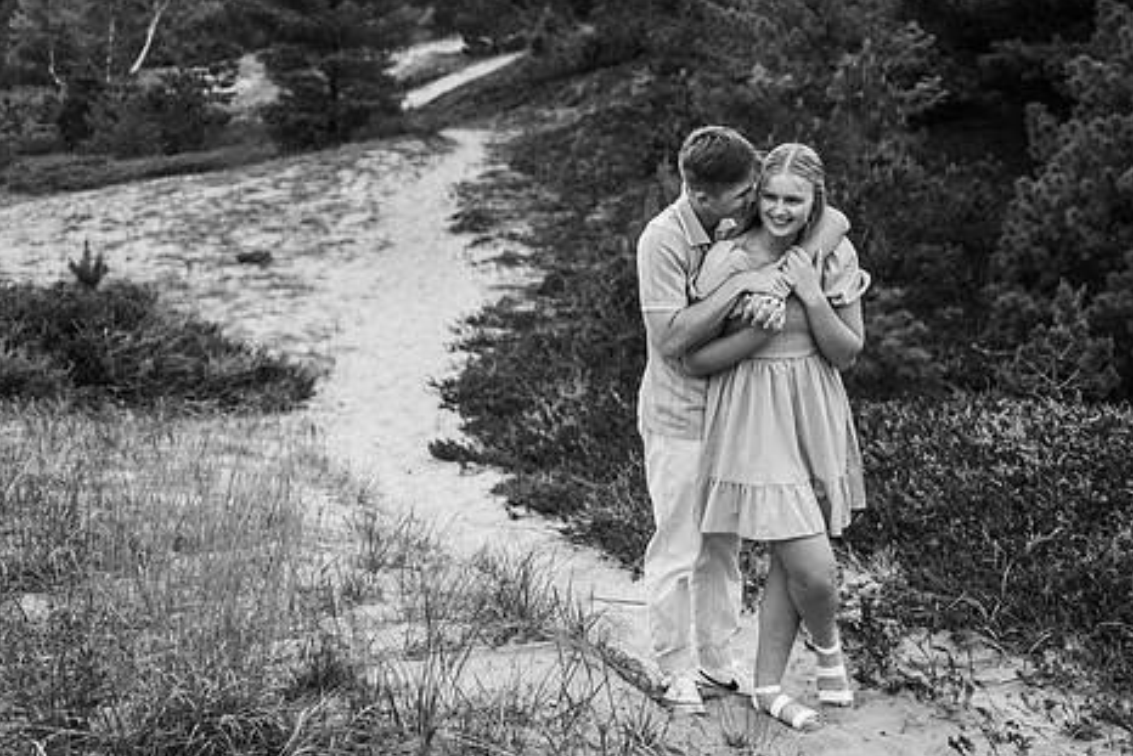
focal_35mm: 51
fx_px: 1605
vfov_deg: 26.5
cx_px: 559
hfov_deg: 38.9
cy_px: 342
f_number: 2.8
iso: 320
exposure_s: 1/1000
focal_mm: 41
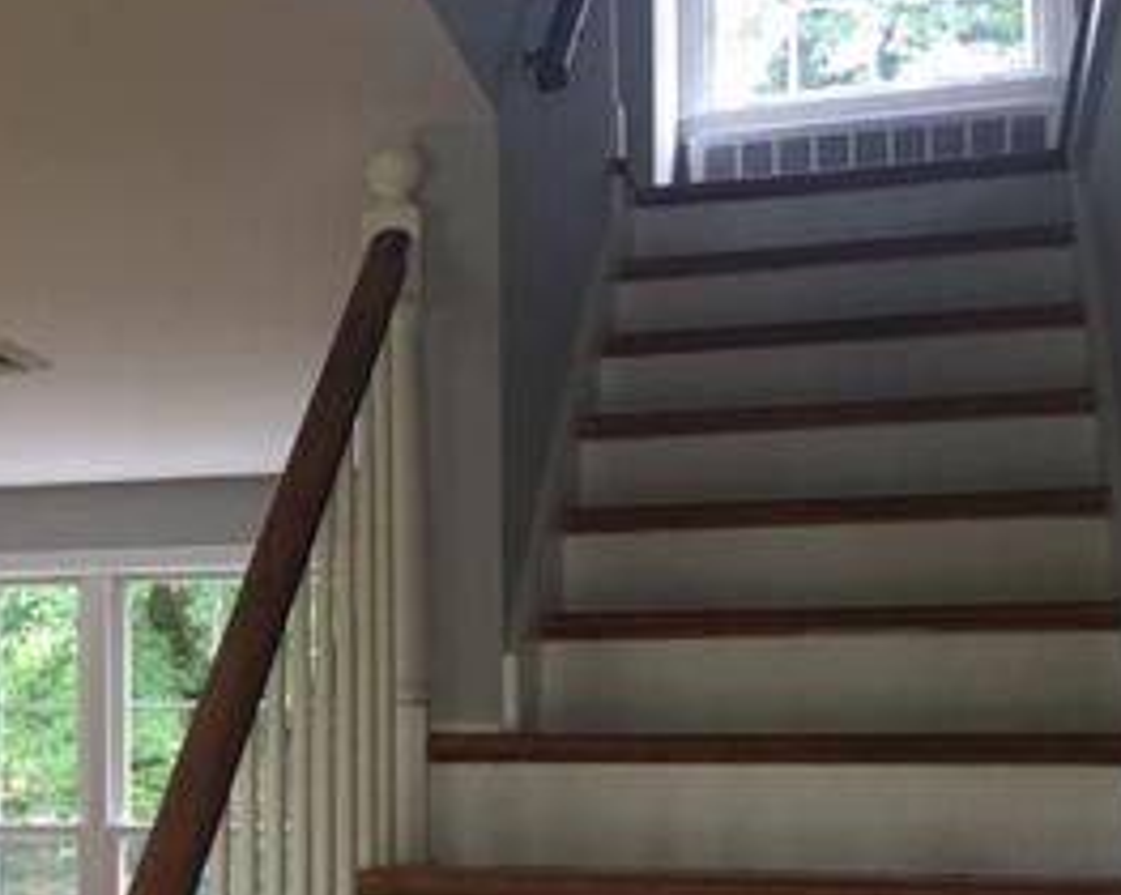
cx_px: 21
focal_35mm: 69
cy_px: 626
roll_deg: -0.5
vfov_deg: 22.0
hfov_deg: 26.2
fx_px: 2288
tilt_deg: +5.2
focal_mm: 4.15
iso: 32
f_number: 2.2
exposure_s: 1/30
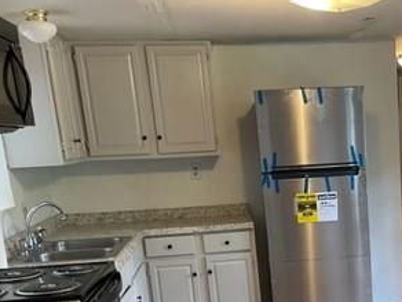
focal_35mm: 57
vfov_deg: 24.3
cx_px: 344
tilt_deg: -14.6
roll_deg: +2.3
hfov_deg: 32.5
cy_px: 317
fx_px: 662
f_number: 1.6
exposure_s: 1/60
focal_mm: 5.1
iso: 80
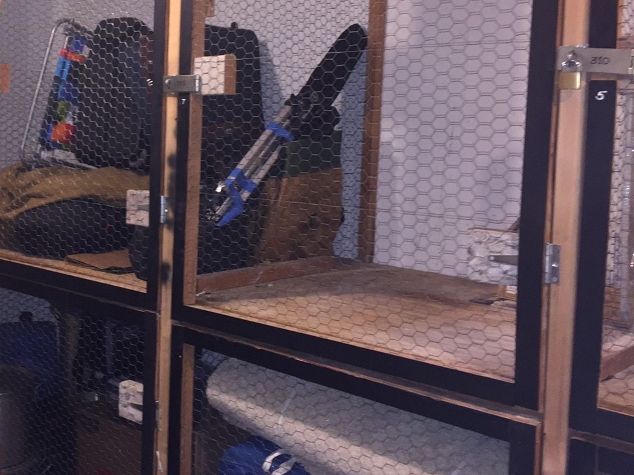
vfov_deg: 32.0
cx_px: 147
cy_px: 175
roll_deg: -1.7
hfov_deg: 40.7
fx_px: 824
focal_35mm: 45
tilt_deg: -2.6
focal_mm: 4.15
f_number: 2.2
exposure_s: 1/17
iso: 80
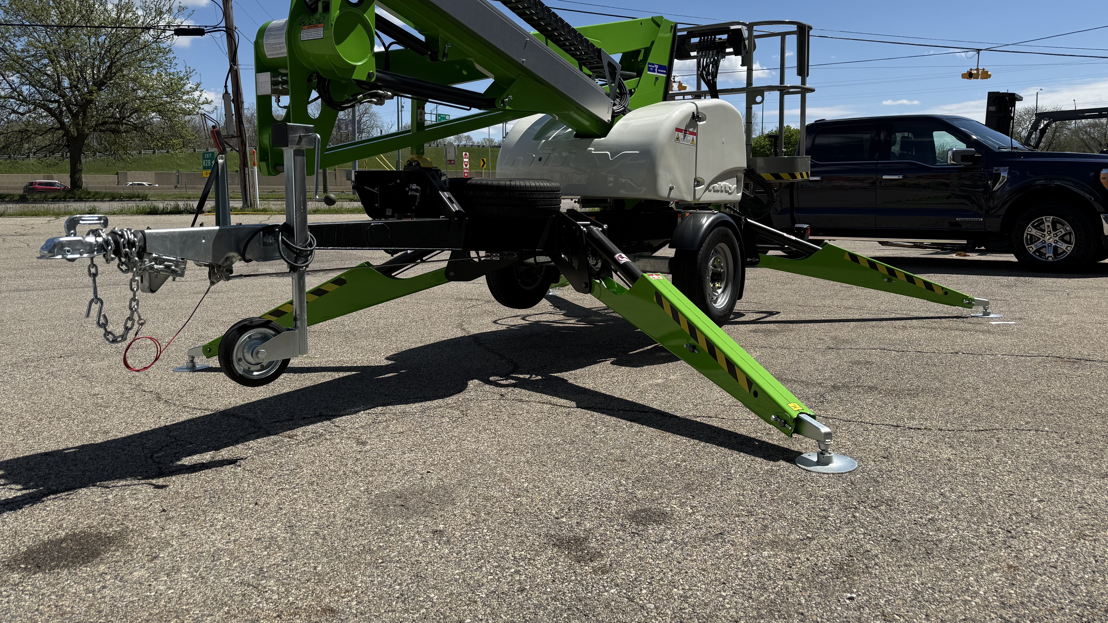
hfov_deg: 67.9
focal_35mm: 28
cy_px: 225
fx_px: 823
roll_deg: +0.7
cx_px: 539
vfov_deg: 41.1
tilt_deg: -4.3
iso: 80
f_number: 1.78
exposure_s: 1/5714
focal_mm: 6.76
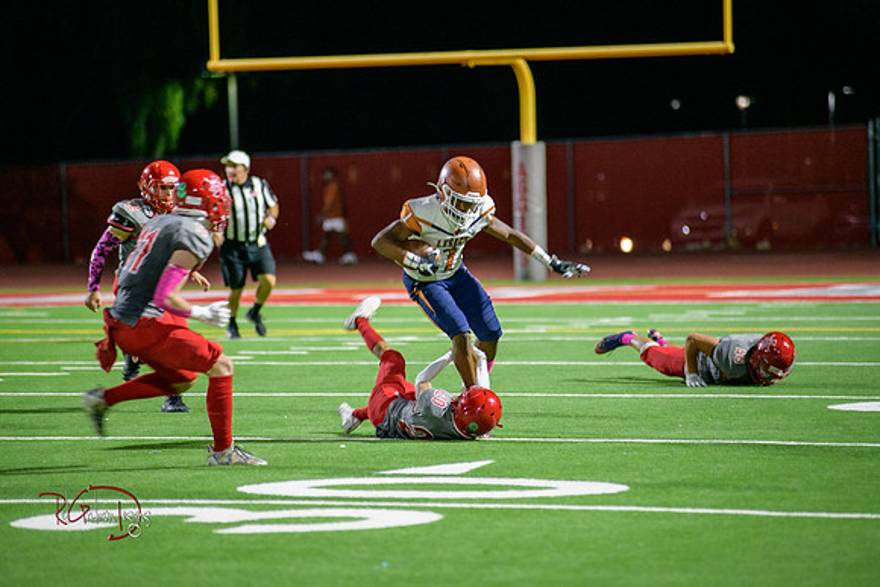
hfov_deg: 10.3
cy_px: 294
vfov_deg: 6.9
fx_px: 4890
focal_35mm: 200
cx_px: 440
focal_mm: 200
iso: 1600
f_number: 2.8
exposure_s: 1/250
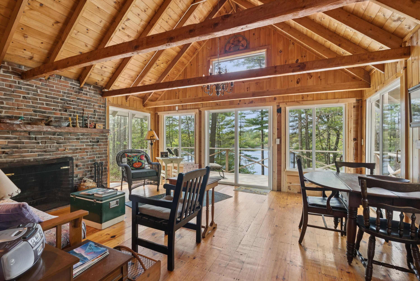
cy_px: 140
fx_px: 187
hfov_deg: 96.7
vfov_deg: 73.8
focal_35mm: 16
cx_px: 210
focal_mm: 16
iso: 320
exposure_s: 1/25
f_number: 7.1
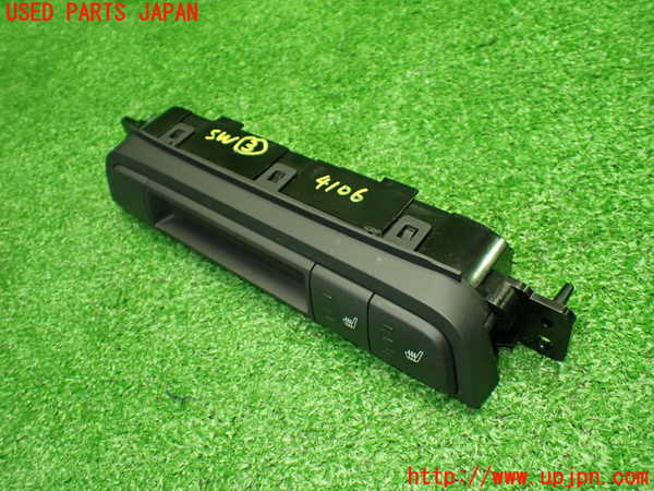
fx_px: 567
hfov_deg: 60.0
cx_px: 327
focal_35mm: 30
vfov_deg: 46.8
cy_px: 246
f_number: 2.3
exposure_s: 1/125
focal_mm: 5.4
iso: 800
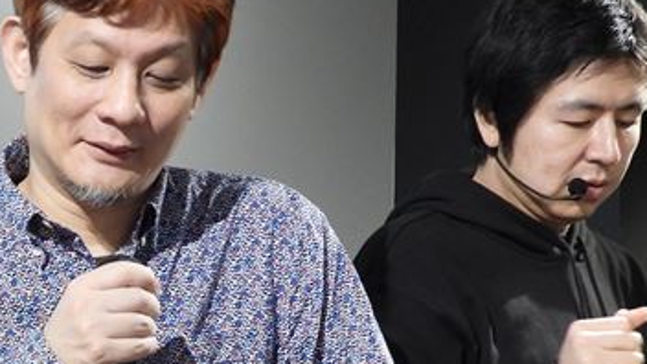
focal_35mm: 111
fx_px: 1904
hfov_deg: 18.6
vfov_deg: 10.8
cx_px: -44
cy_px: 390
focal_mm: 6.2
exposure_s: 1/30
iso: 320
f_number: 3.2
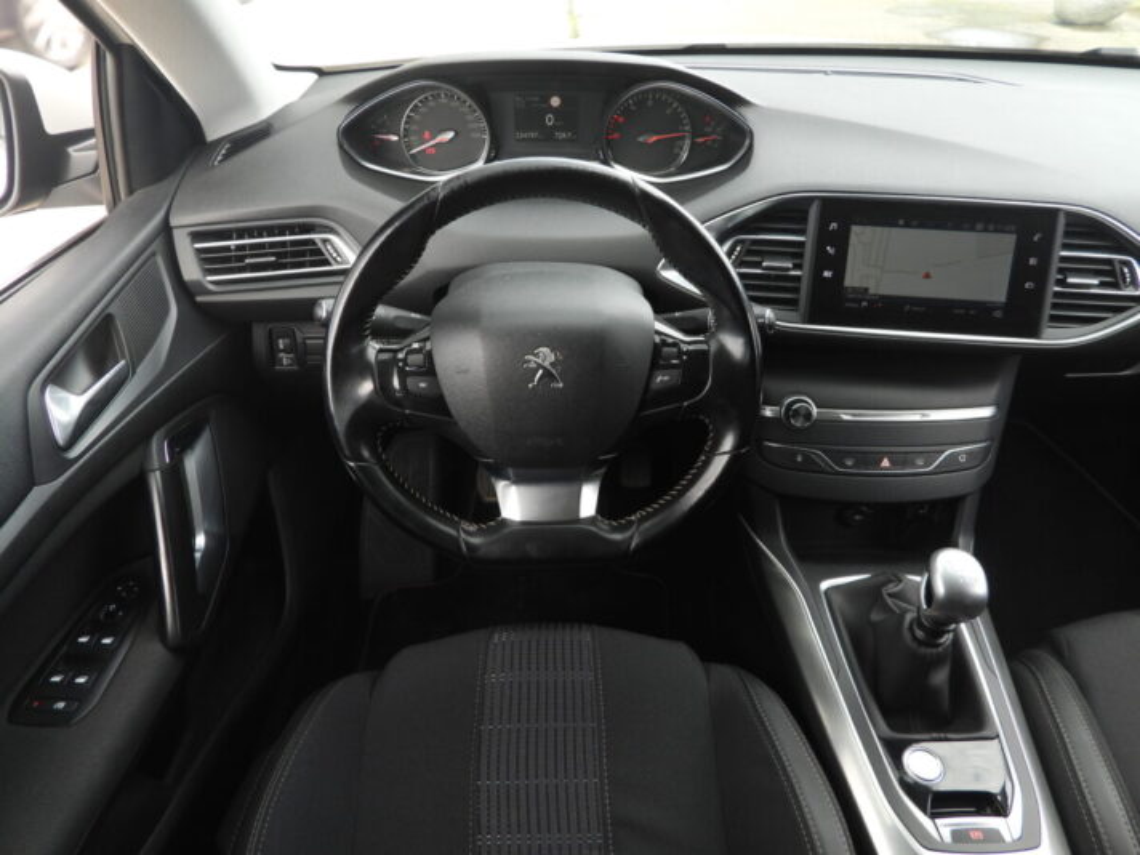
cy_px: 428
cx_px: 570
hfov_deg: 71.6
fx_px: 790
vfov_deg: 56.8
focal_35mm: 24
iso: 100
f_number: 2.8
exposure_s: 1/50
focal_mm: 4.3
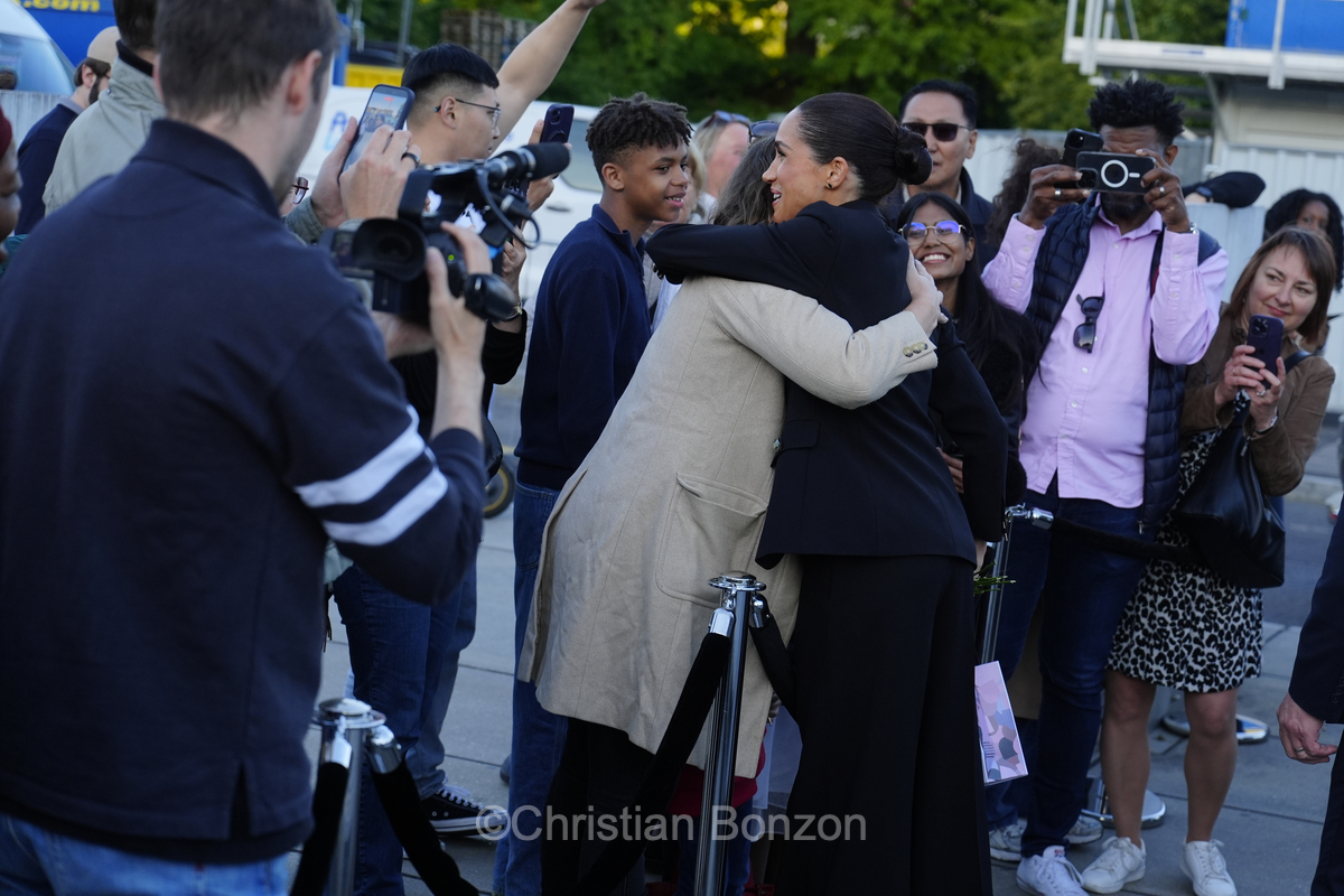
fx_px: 2613
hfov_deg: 28.8
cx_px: 672
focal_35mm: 70
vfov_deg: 19.5
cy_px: 448
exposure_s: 1/800
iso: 1000
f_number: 4
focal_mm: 70
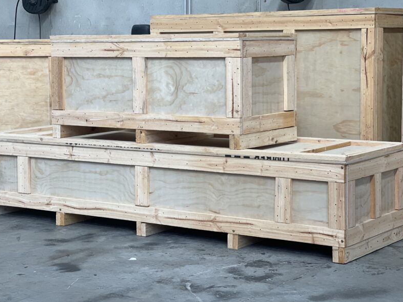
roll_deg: +0.2
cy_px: 126
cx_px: 172
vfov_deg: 17.8
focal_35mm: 83
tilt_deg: -6.2
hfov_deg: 23.5
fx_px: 966
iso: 40
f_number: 2.2
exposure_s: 1/100
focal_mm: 7.5
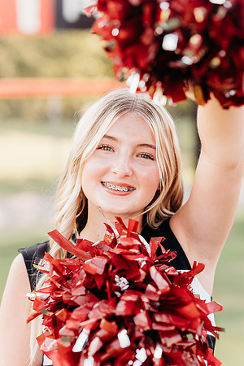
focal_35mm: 85
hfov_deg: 16.1
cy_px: 183
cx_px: 122
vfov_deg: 23.9
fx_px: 864
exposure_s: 1/320
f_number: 2.8
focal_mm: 85
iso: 200
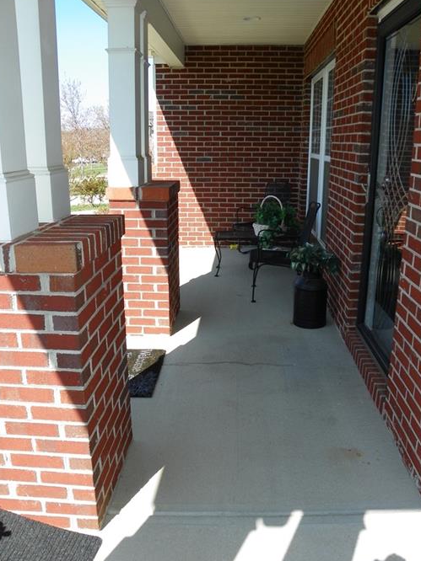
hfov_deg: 46.7
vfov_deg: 60.0
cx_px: 223
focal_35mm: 30
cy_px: 271
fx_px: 487
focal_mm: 4.6
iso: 64
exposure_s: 1/250
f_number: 4
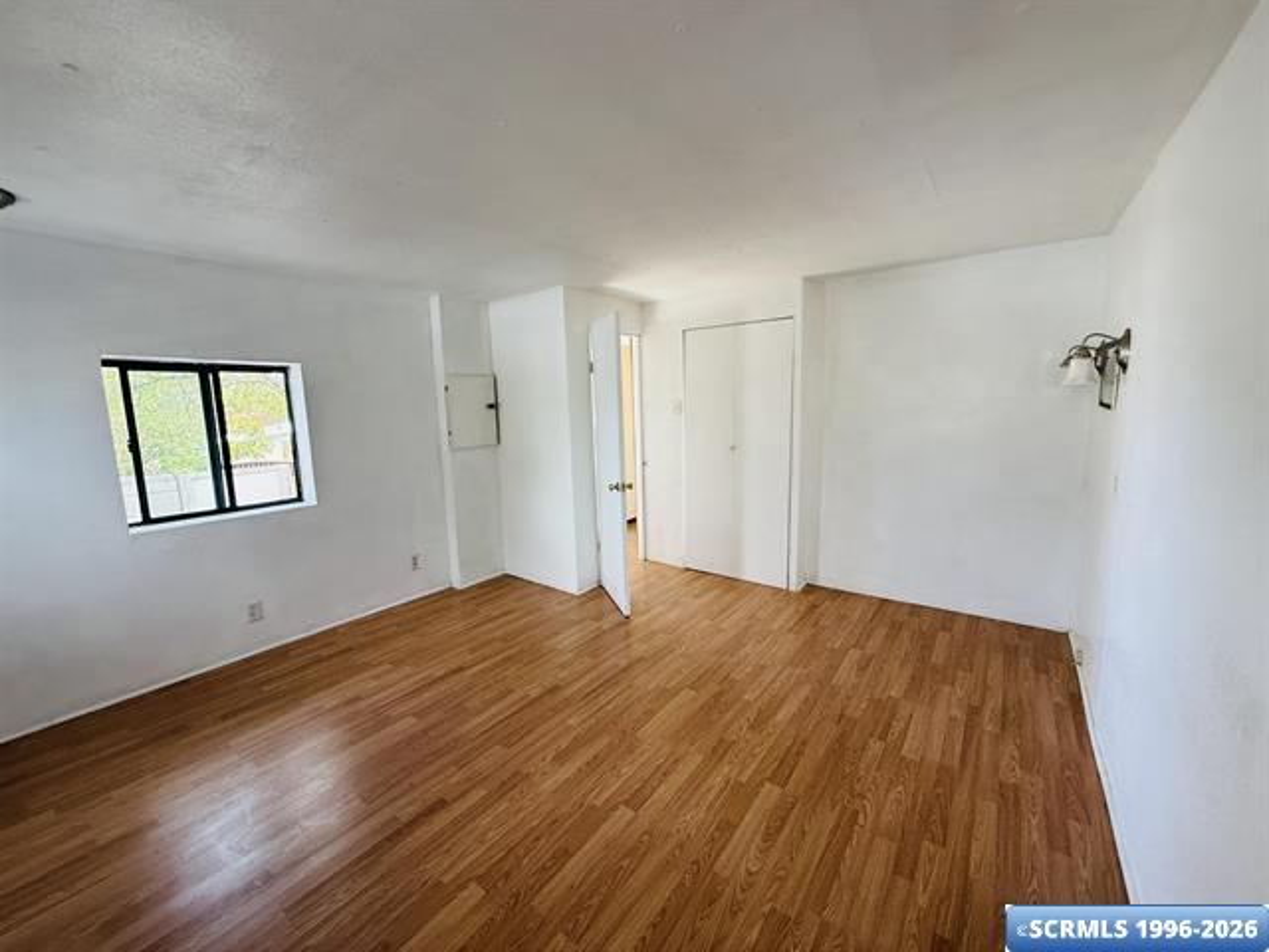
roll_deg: +1.3
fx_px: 513
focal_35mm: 14
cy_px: 476
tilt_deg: -7.5
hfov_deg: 102.1
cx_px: 634
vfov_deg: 85.7
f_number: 2.2
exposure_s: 1/99
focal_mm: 2.22
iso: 200
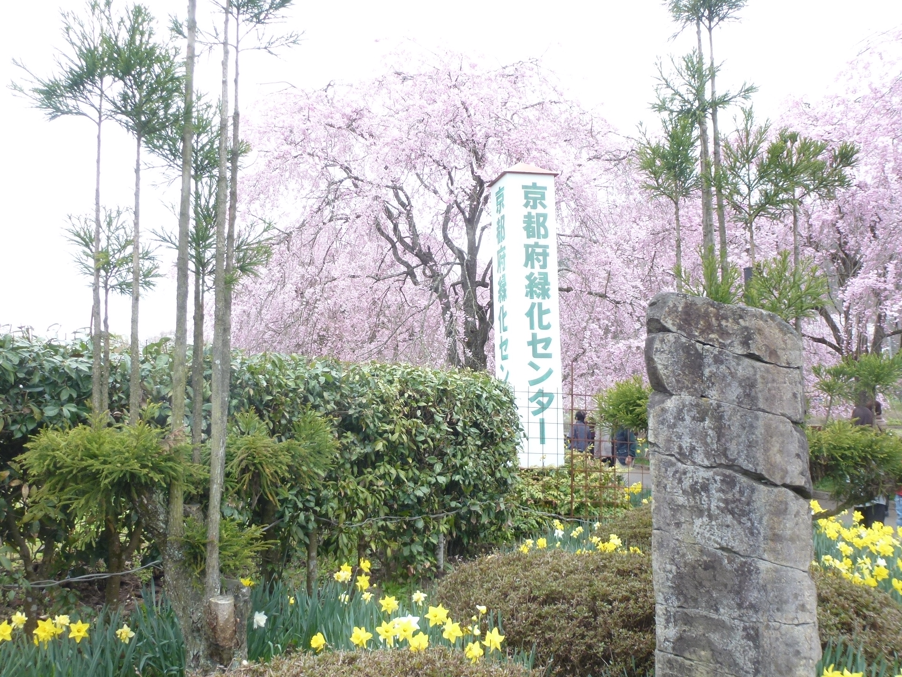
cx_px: 427
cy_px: 340
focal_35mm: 32
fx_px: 834
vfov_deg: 44.2
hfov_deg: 56.8
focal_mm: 5.4
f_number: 3.5
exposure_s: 1/160
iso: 100
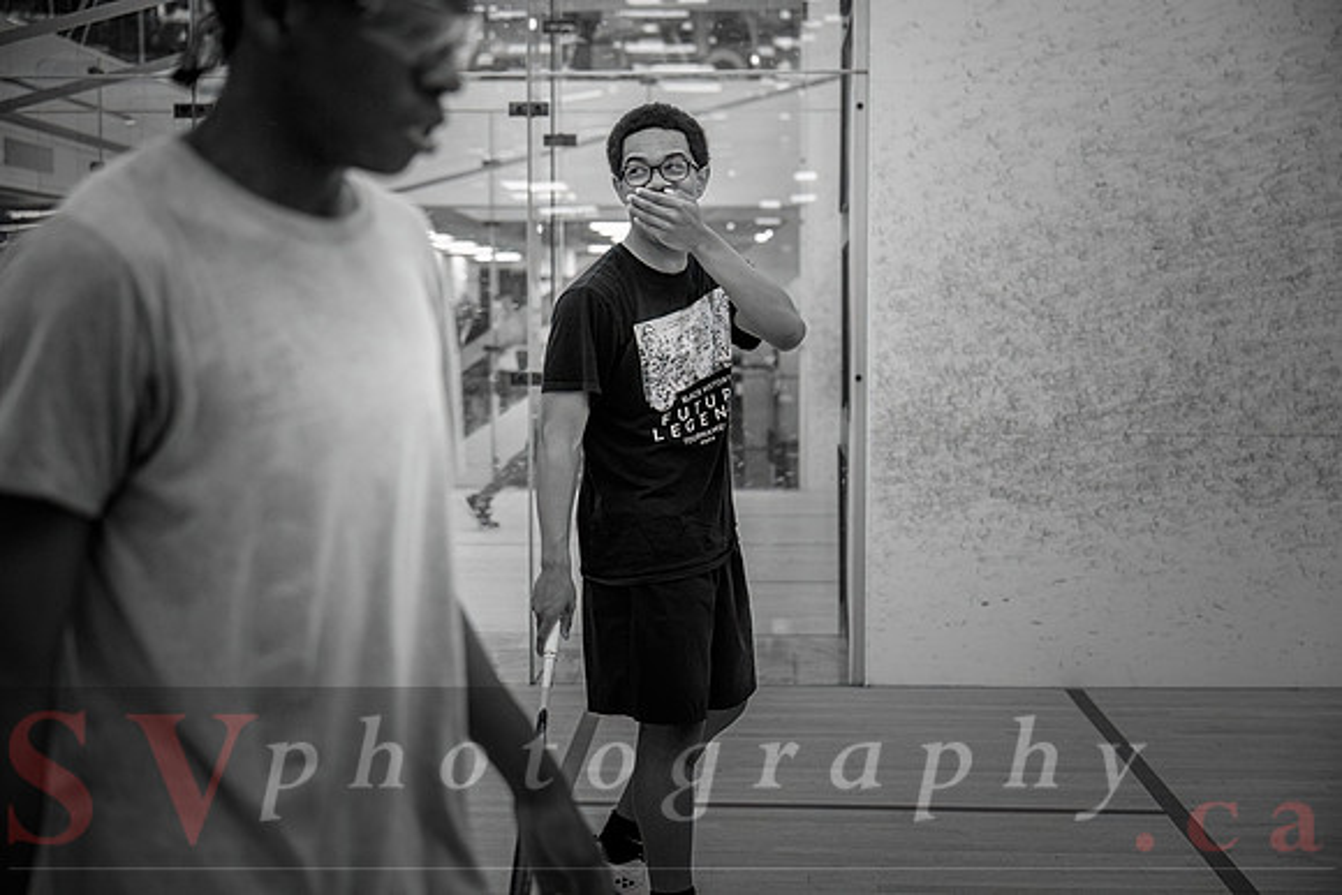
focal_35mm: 48
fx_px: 1790
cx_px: 671
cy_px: 448
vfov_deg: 28.1
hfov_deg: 41.1
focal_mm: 48
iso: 1600
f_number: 2.8
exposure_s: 1/320
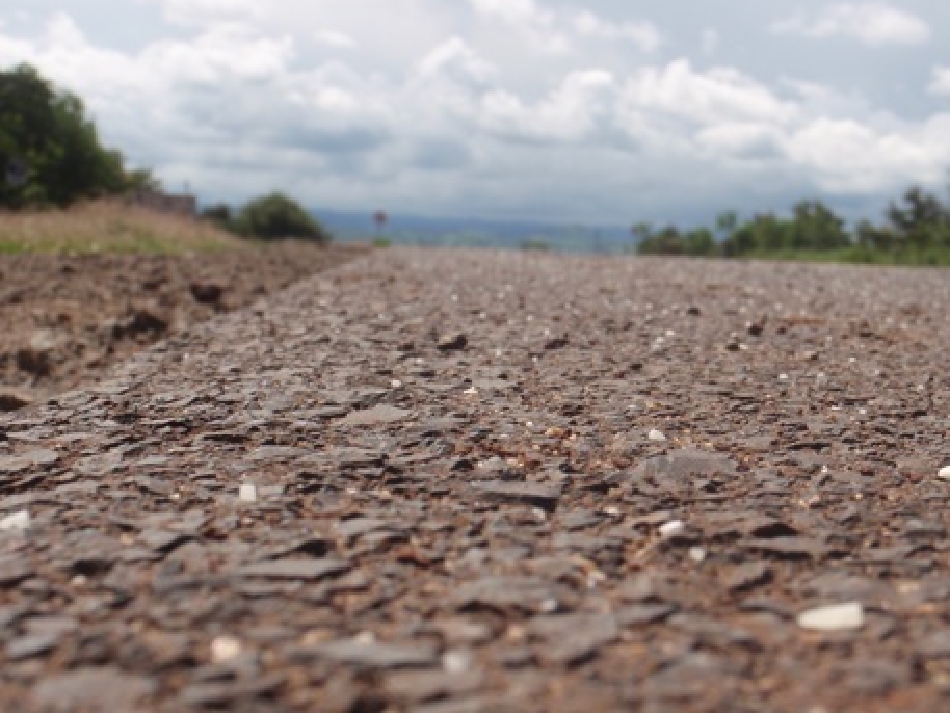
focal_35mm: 63
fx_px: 1729
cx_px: 622
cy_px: 416
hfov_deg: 30.5
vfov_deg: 23.3
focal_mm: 8.69
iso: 64
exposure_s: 1/100
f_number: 10
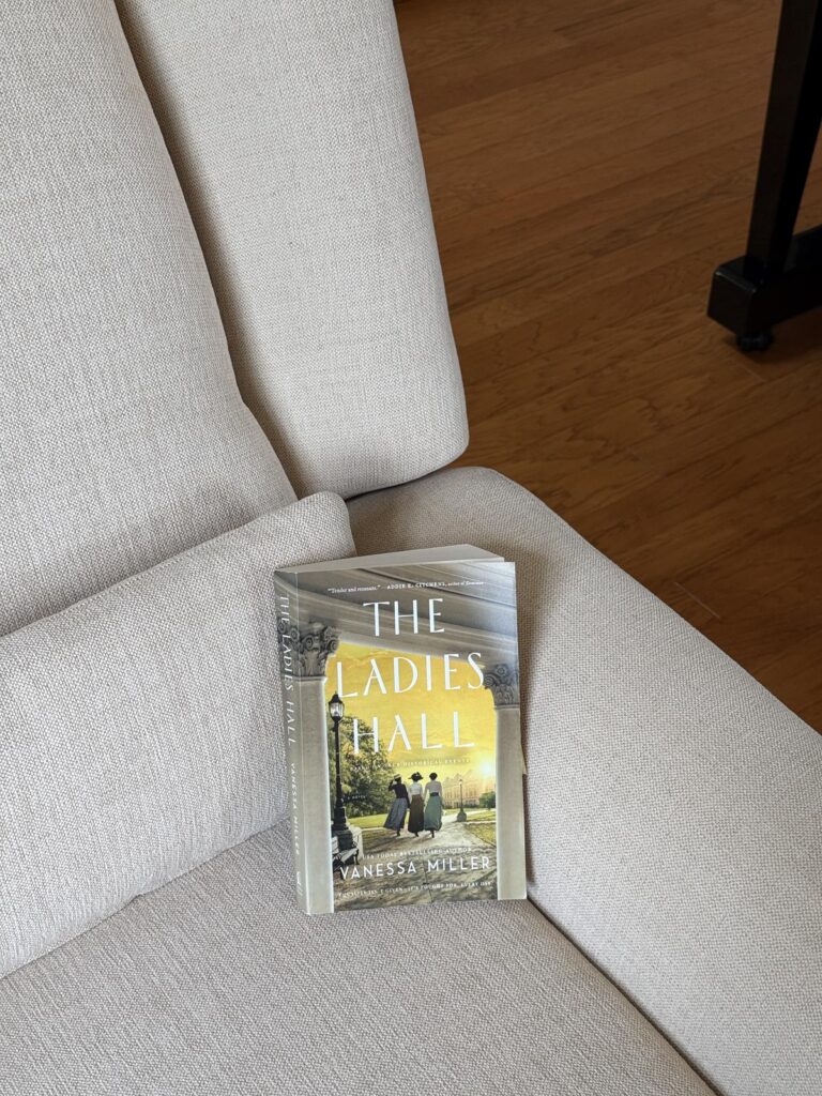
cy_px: 548
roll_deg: -1.5
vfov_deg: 39.7
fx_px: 1520
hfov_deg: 30.3
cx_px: 411
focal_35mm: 48
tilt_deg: -41.4
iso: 64
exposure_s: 1/60
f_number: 1.78
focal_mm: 6.76
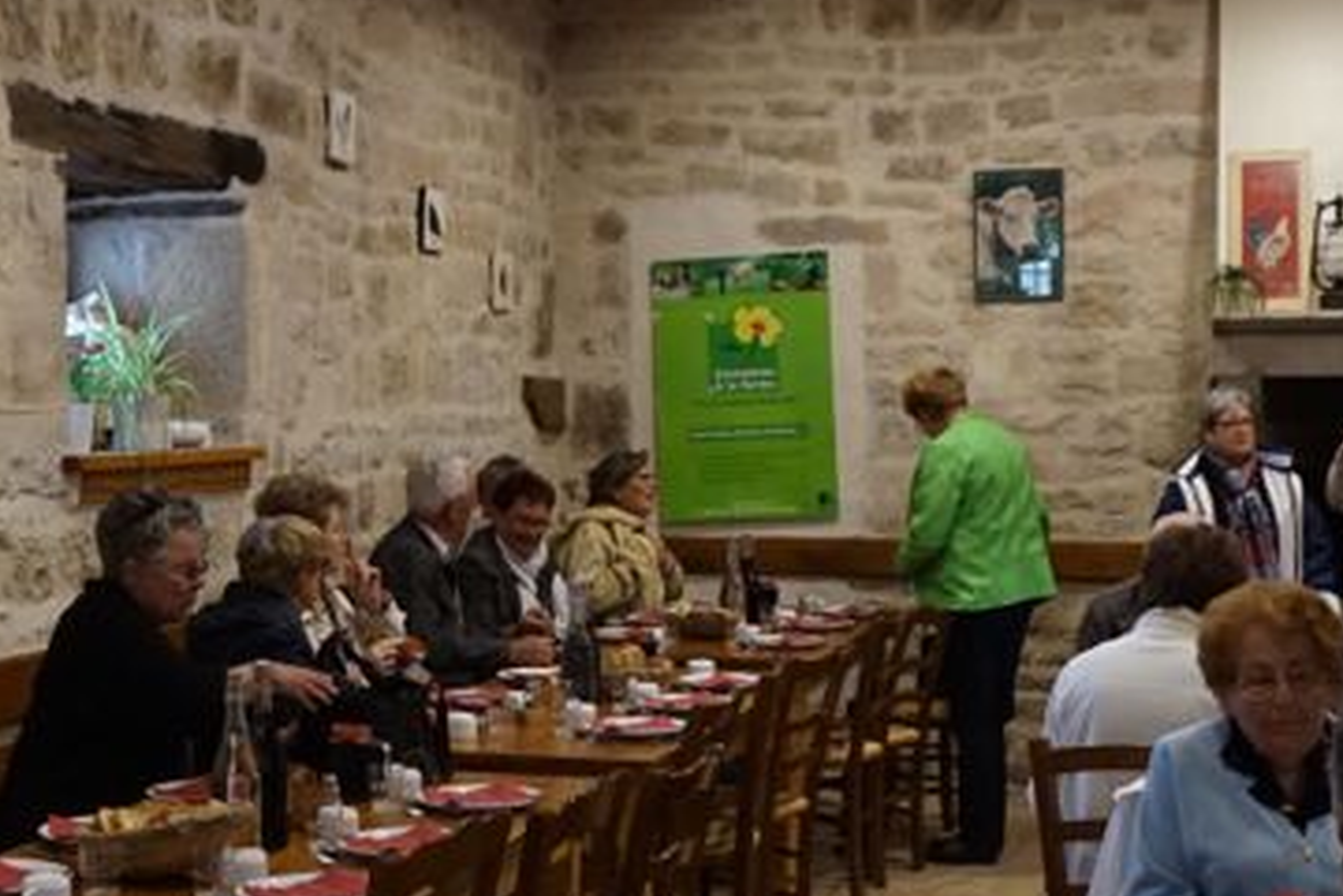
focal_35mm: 64
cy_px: 444
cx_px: 526
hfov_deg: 31.3
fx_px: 2387
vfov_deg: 21.2
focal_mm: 16
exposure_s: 1/160
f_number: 4
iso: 1600
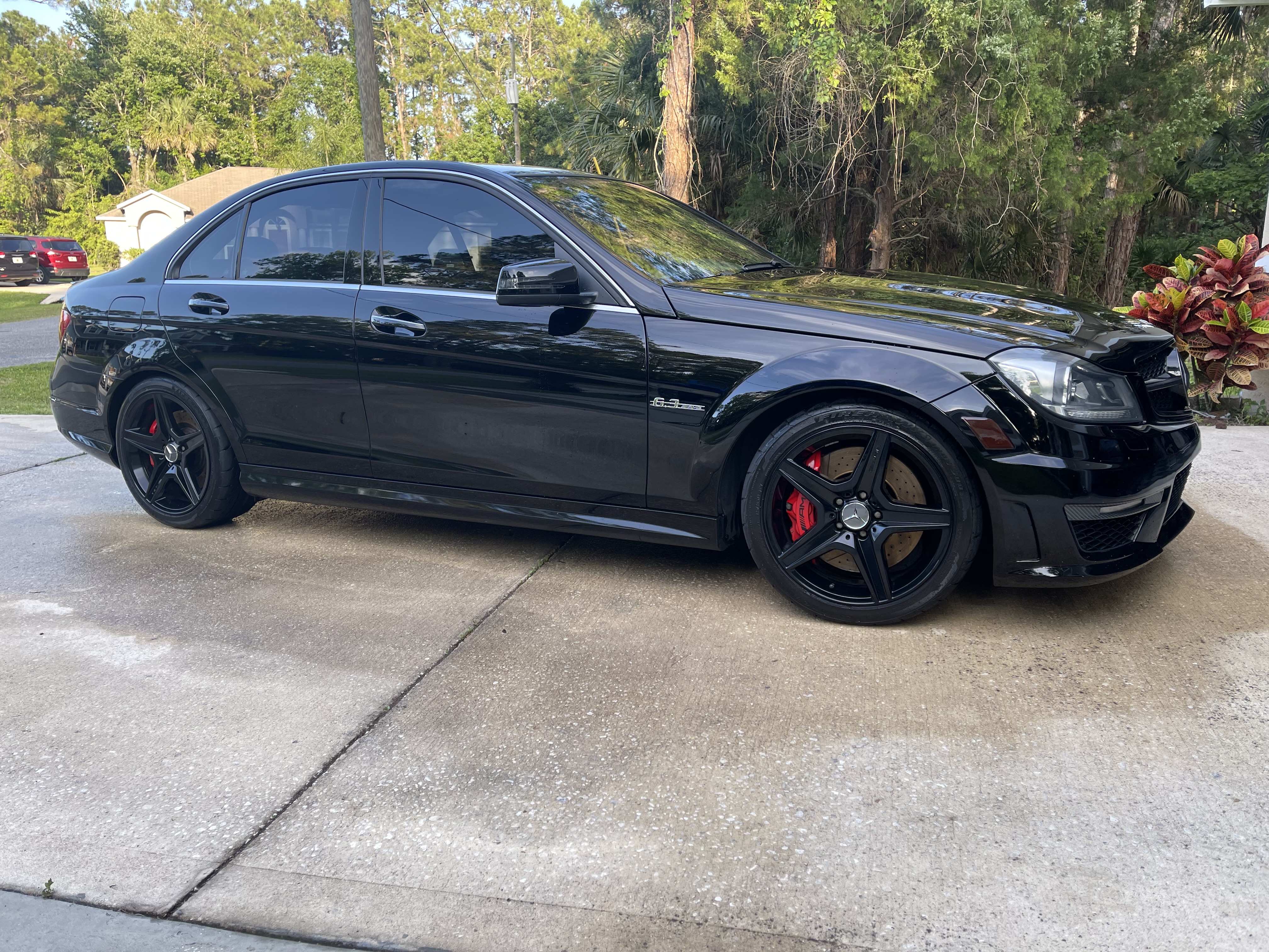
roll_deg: +1.2
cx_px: 634
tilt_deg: -13.3
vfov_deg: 53.1
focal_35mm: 26
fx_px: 953
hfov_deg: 67.3
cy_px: 476
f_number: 1.6
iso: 32
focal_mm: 5.1
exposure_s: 1/211
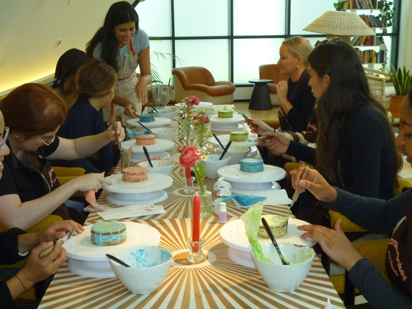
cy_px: 154
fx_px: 571
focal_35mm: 48
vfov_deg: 30.3
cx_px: 206
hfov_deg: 39.7
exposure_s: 1/60
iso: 400
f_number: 4
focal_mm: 8.6
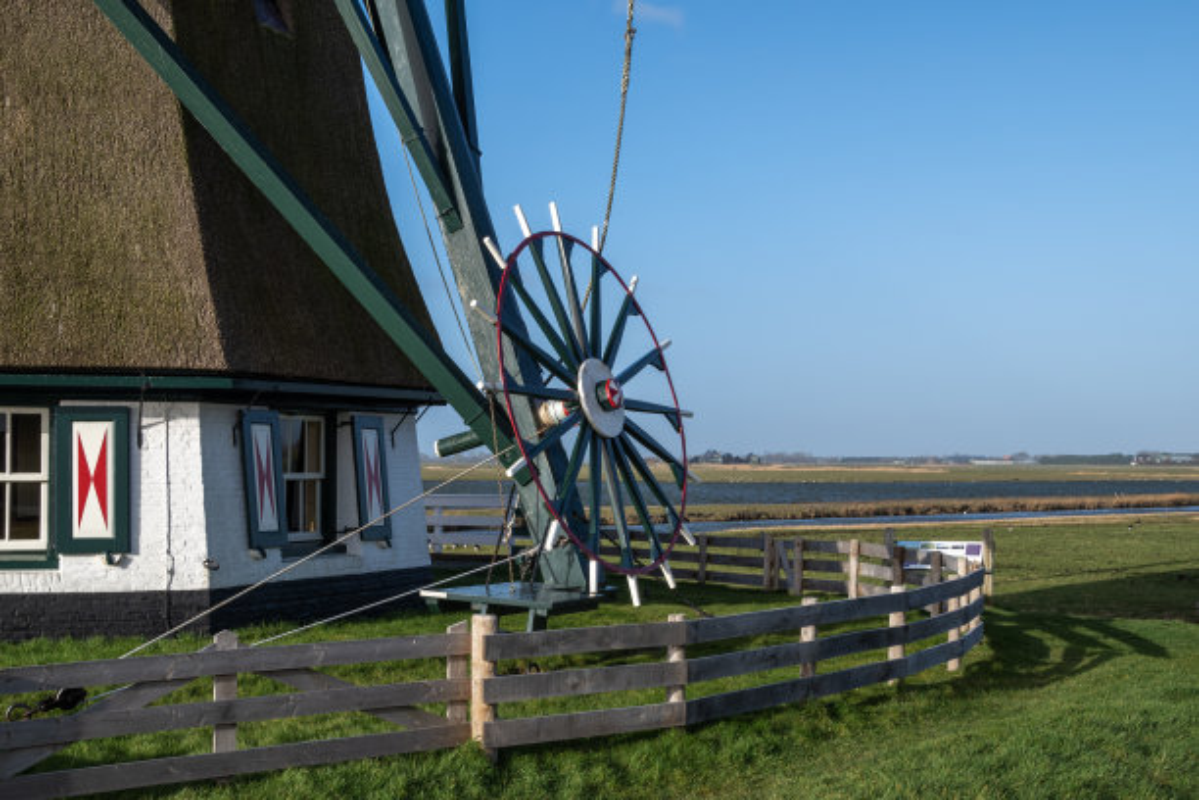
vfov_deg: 28.1
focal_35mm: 48
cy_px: 400
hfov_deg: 41.1
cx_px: 600
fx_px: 1599
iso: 100
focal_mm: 48
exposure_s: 1/80
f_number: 16
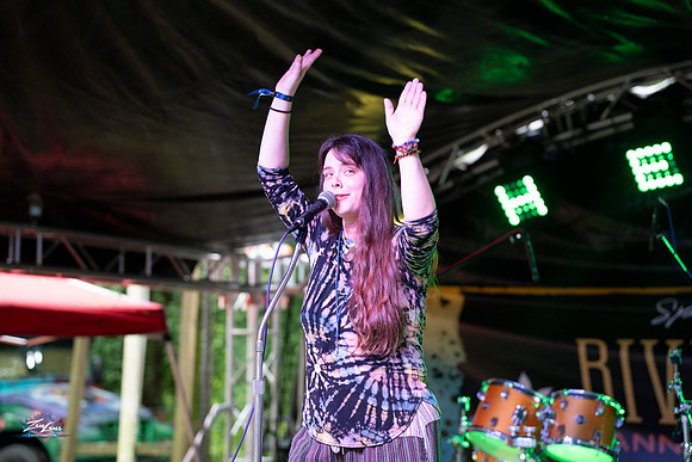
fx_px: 1346
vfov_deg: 19.5
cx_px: 346
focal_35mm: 70
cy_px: 231
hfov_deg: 28.8
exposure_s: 1/400
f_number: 2.5
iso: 2500
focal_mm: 70
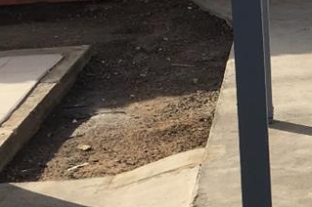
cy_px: -25
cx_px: 567
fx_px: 1229
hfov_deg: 13.0
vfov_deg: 9.5
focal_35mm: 142
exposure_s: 1/1115
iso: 25
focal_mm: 4.15
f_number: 2.2
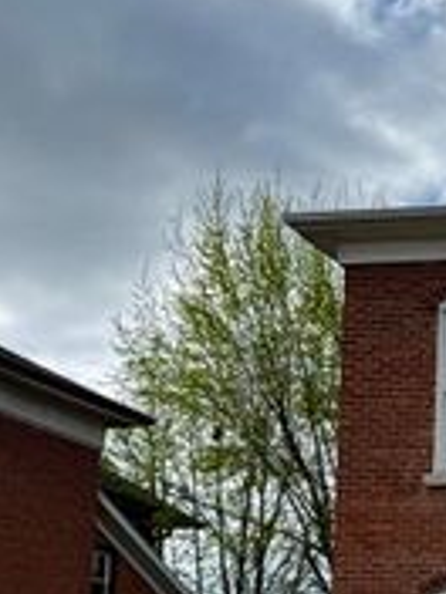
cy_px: 619
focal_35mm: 91
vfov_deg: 20.7
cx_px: 784
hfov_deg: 14.4
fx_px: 1563
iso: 80
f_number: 1.78
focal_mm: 6.76
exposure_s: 1/10309
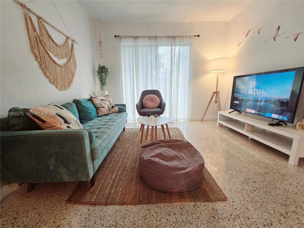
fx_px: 114
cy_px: 114
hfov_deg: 106.2
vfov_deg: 89.9
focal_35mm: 13
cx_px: 152
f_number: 2.2
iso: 125
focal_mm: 2.2
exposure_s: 1/60.2
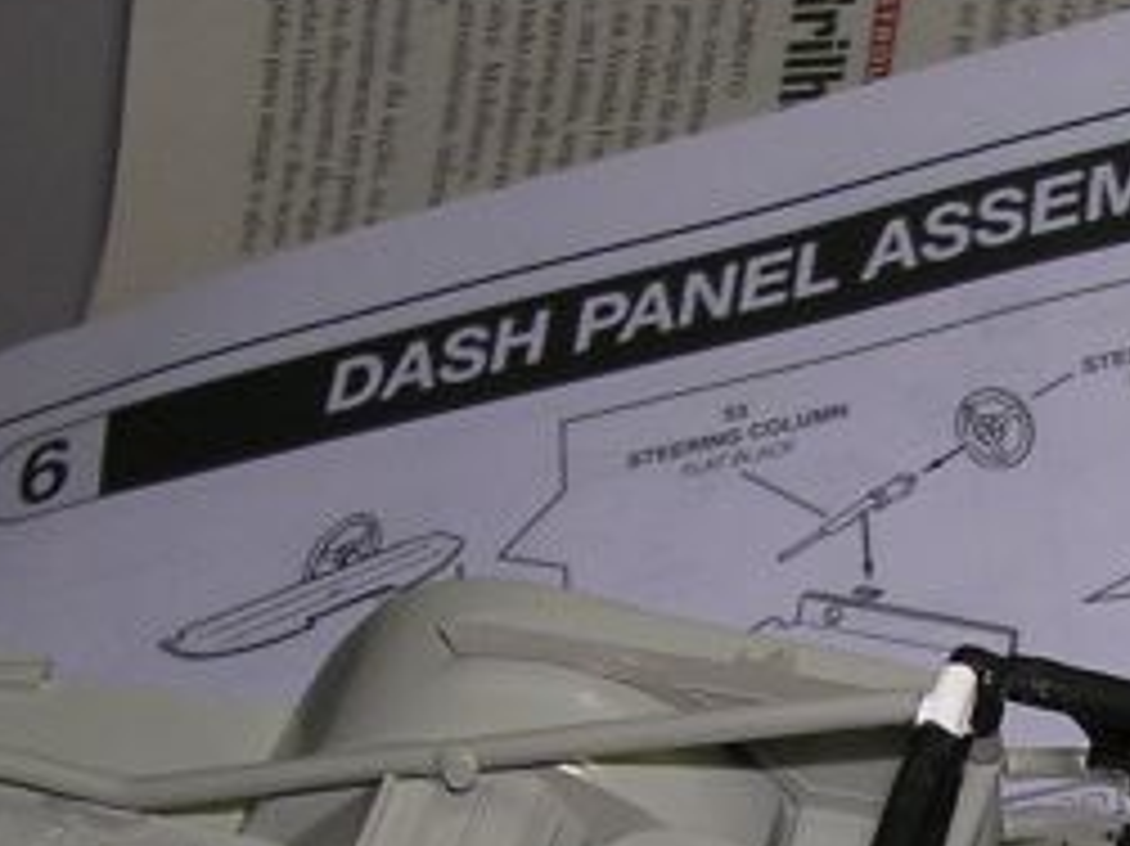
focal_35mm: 121
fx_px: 3948
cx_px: 1180
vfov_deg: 11.9
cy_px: 1066
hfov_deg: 15.9
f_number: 2.8
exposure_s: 1/60.1
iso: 100
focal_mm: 5.8
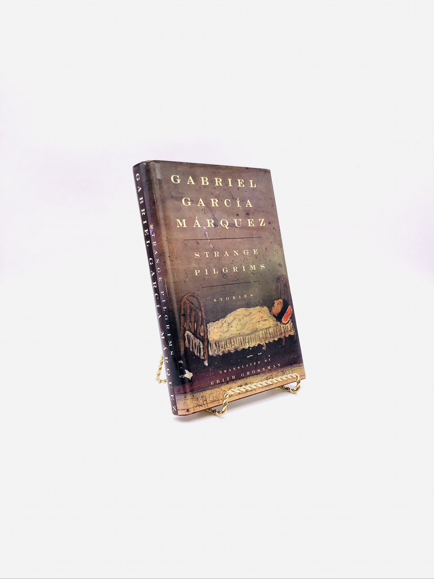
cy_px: 290
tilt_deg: -4.7
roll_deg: +0.6
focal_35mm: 28
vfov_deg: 63.4
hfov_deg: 49.7
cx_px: 217
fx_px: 468
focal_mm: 3.99
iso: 20
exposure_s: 1/289
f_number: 1.8
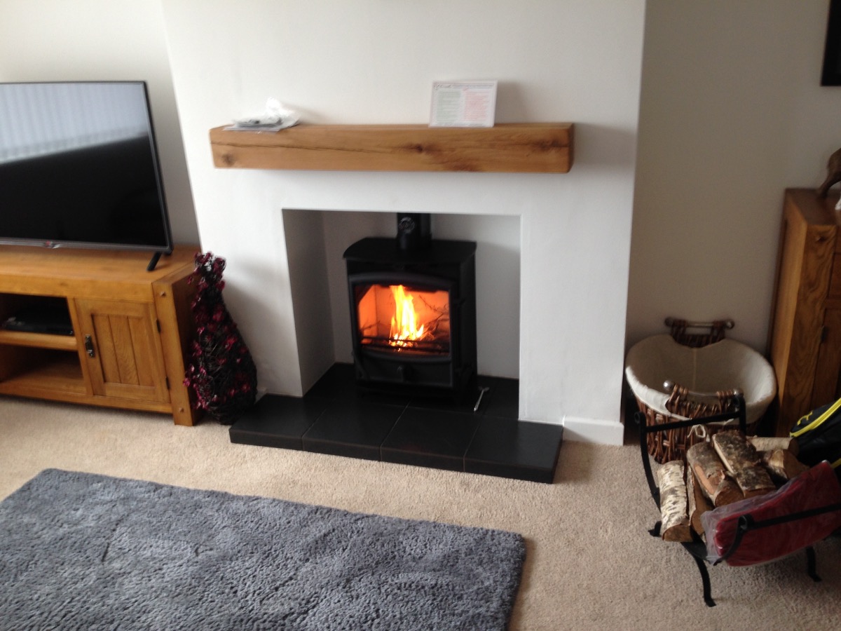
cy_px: 316
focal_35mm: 33
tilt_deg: -21.9
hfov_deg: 55.4
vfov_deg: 42.9
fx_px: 802
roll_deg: +1.8
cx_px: 420
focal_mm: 4.12
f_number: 2.4
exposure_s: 1/24
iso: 50
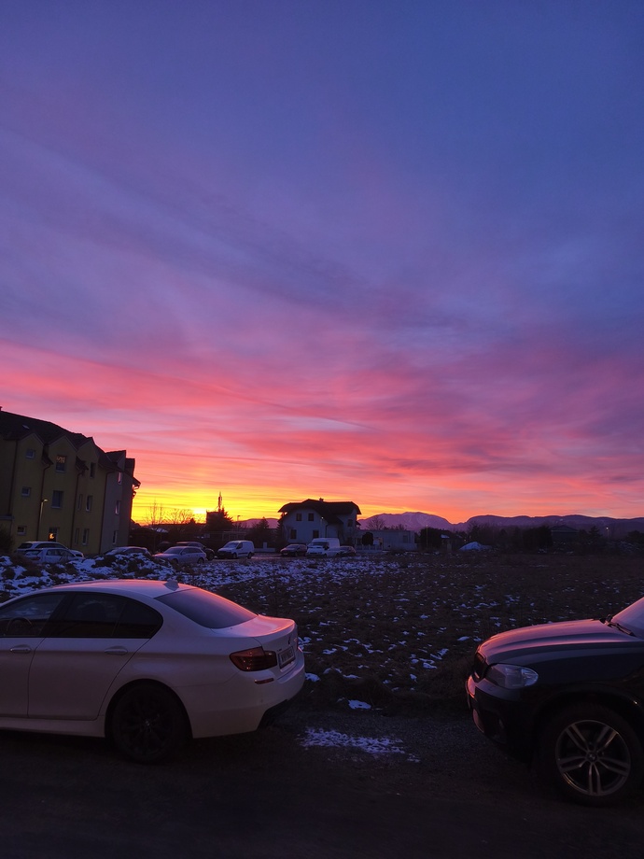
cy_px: 430
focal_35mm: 23
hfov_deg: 58.9
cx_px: 322
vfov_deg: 73.9
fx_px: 571
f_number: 1.65
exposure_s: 1/99.9
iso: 320
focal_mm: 6.18
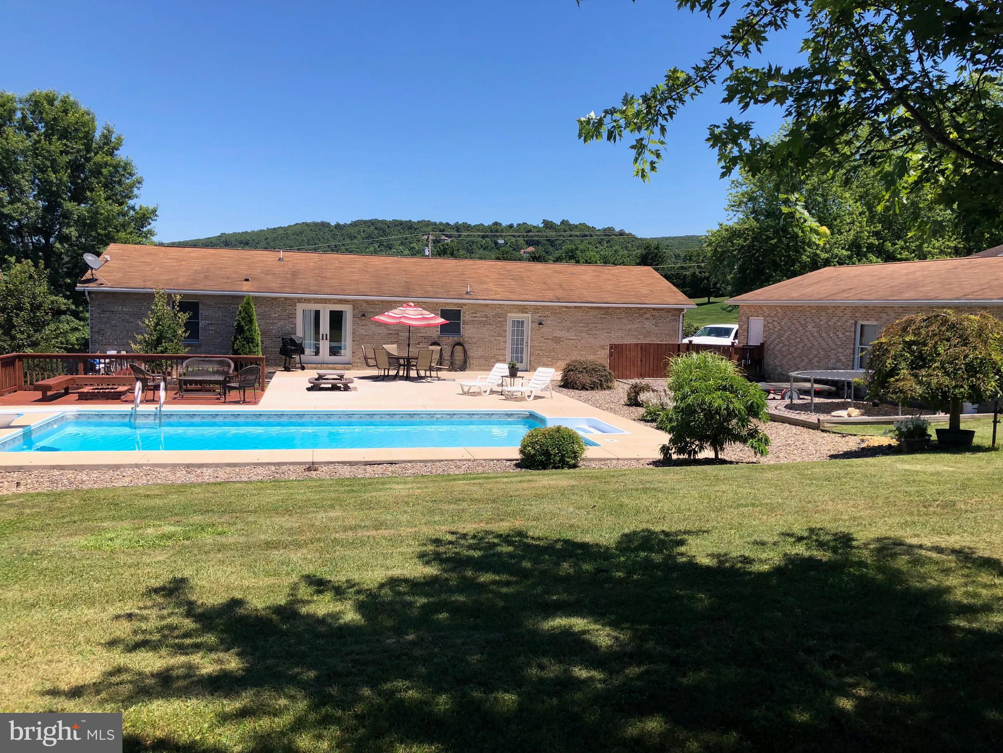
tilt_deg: -4.8
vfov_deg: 49.7
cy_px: 376
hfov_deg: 63.4
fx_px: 811
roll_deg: -1.5
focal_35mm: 28
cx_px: 502
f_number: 1.8
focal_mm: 3.99
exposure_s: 1/2667
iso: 20
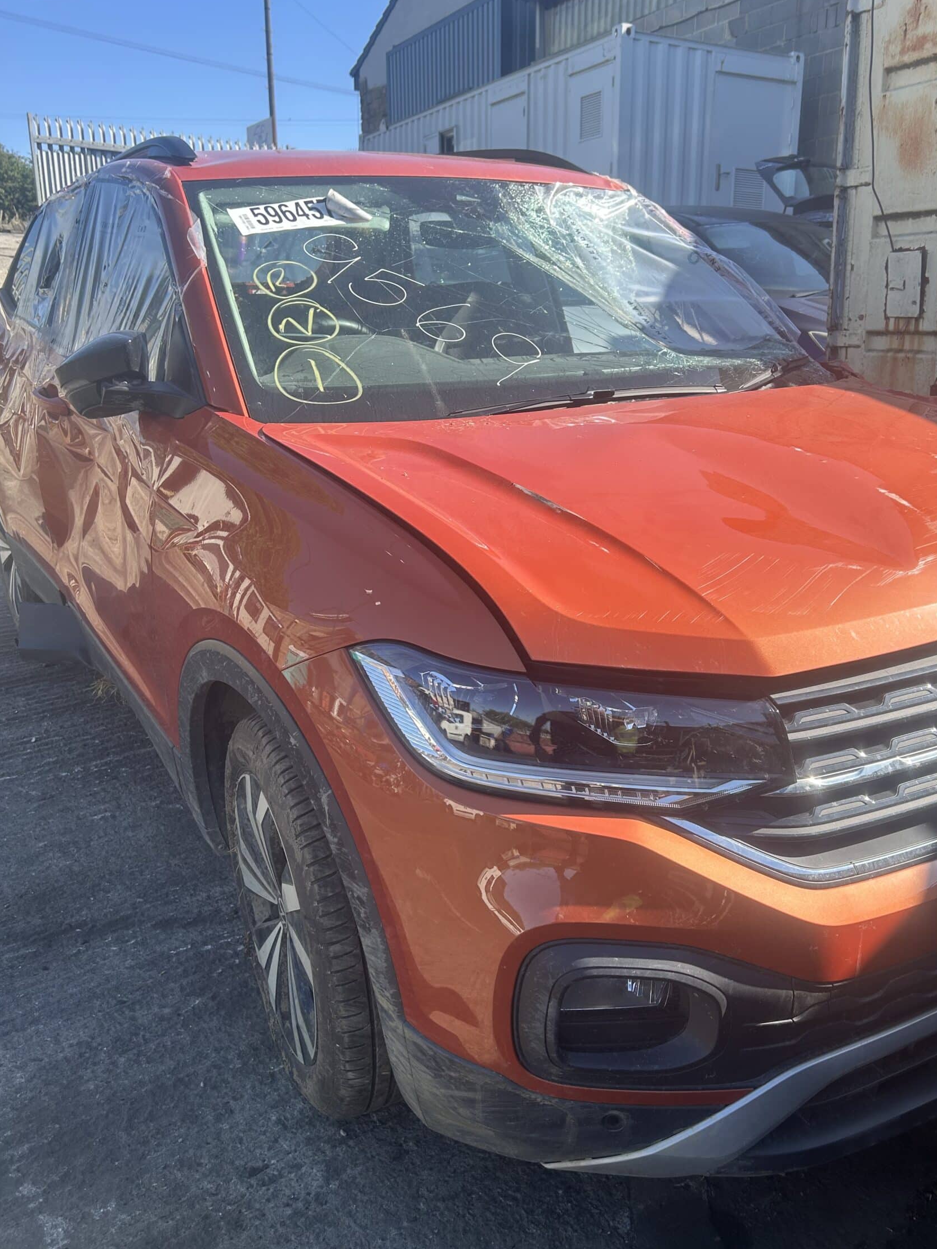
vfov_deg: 60.0
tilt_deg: -16.1
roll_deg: -1.7
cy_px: 624
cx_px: 539
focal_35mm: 30
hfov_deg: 46.6
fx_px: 1083
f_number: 1.5
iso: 50
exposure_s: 1/1344
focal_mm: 5.7
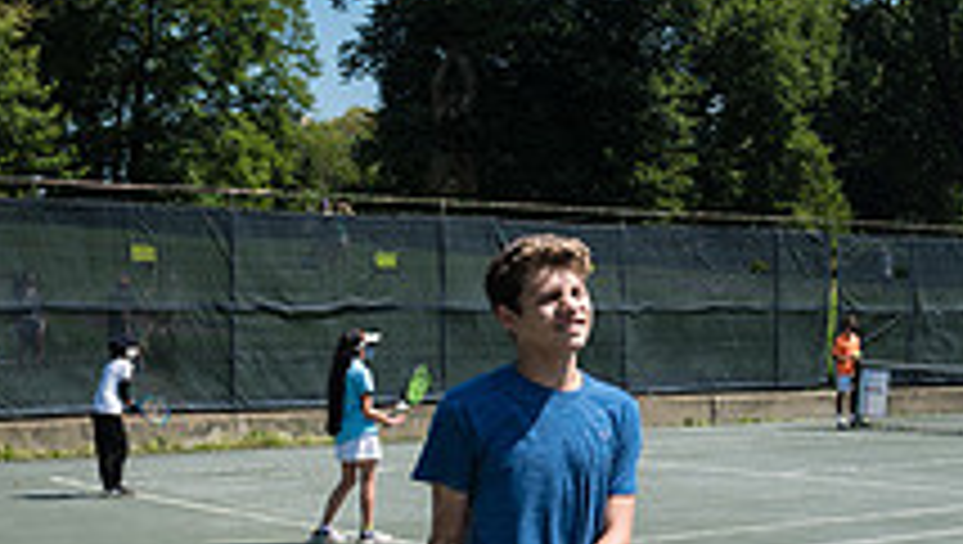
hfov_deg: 28.4
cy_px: 335
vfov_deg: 17.8
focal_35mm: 68
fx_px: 1739
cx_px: 1030
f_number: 5.6
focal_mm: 24
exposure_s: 1/800
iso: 125
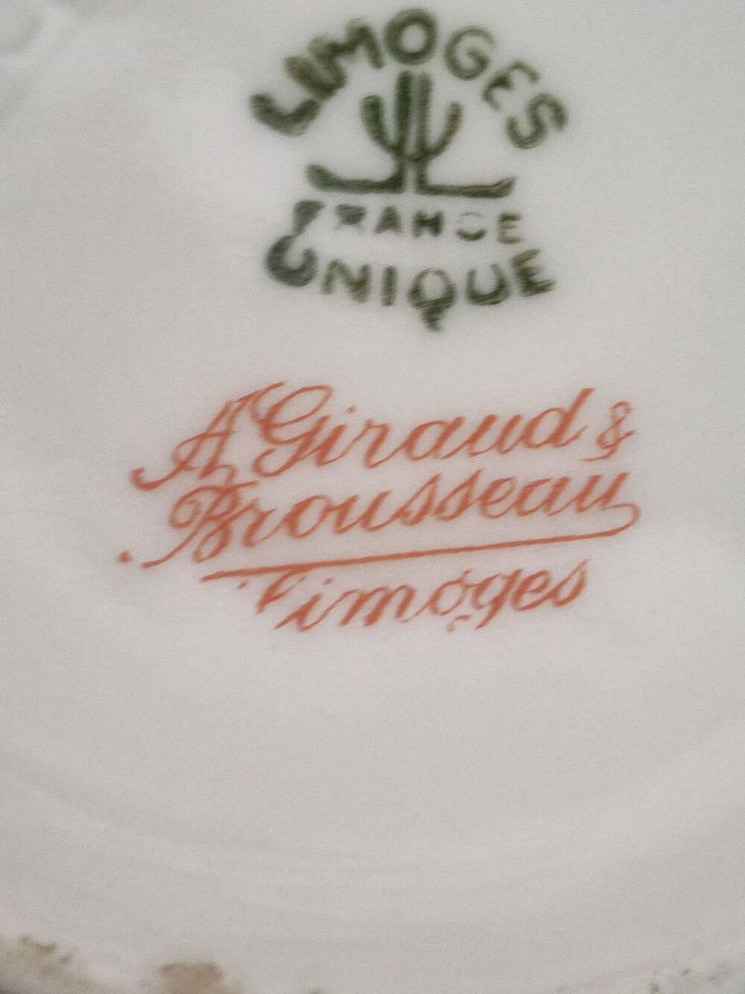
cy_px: 497
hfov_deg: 13.7
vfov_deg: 18.2
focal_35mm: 108
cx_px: 372
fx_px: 3099
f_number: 1.9
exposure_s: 1/50
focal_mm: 6.12
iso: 1250
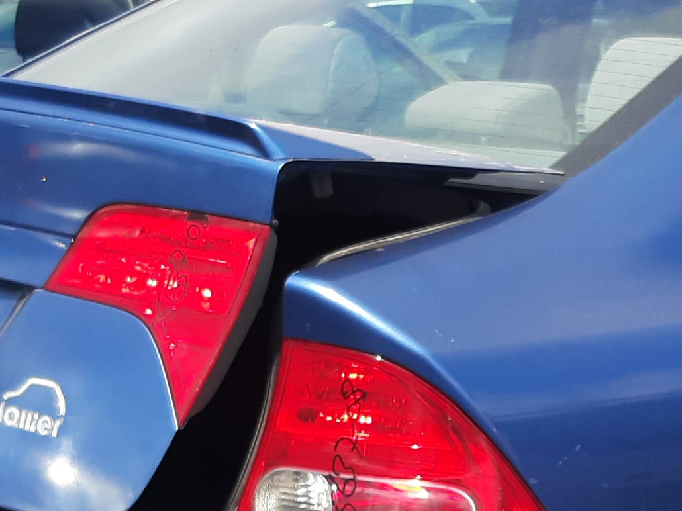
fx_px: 1989
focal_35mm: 101
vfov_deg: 14.6
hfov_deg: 19.3
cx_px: 497
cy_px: 369
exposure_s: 1/1073
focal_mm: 3.92
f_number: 1.7
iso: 40
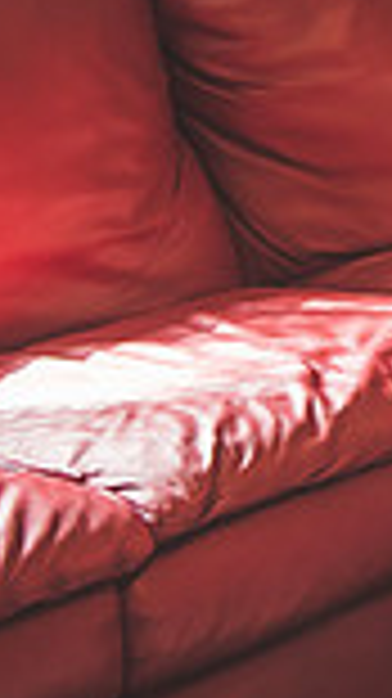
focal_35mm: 133
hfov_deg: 7.9
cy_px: -128
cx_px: 1176
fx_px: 2462
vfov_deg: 15.6
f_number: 4
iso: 1600
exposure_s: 1/125
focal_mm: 34
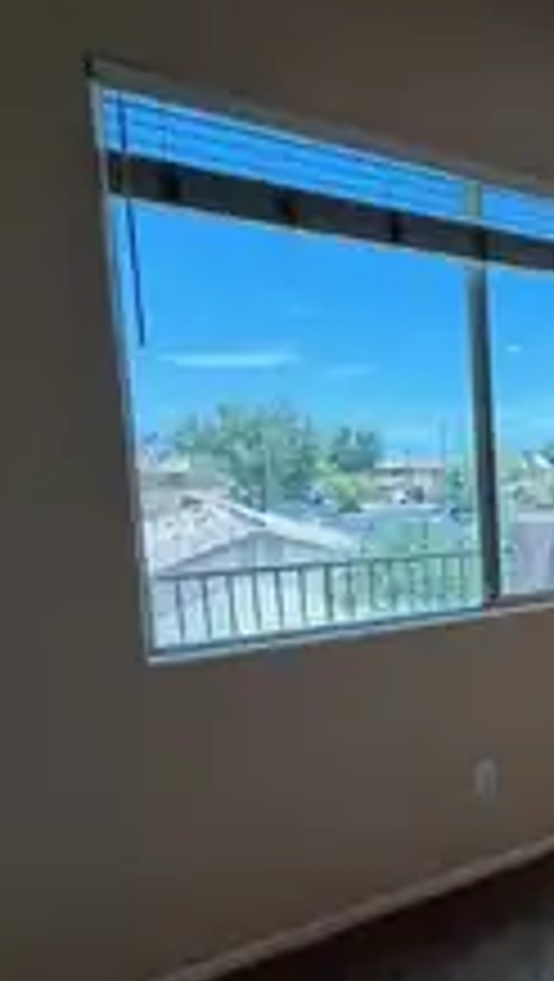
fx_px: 730
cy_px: 531
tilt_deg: -5.9
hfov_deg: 28.8
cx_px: 806
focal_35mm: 28
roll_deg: +0.6
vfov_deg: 67.8
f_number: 2.2
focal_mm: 2.22
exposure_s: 1/120
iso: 125
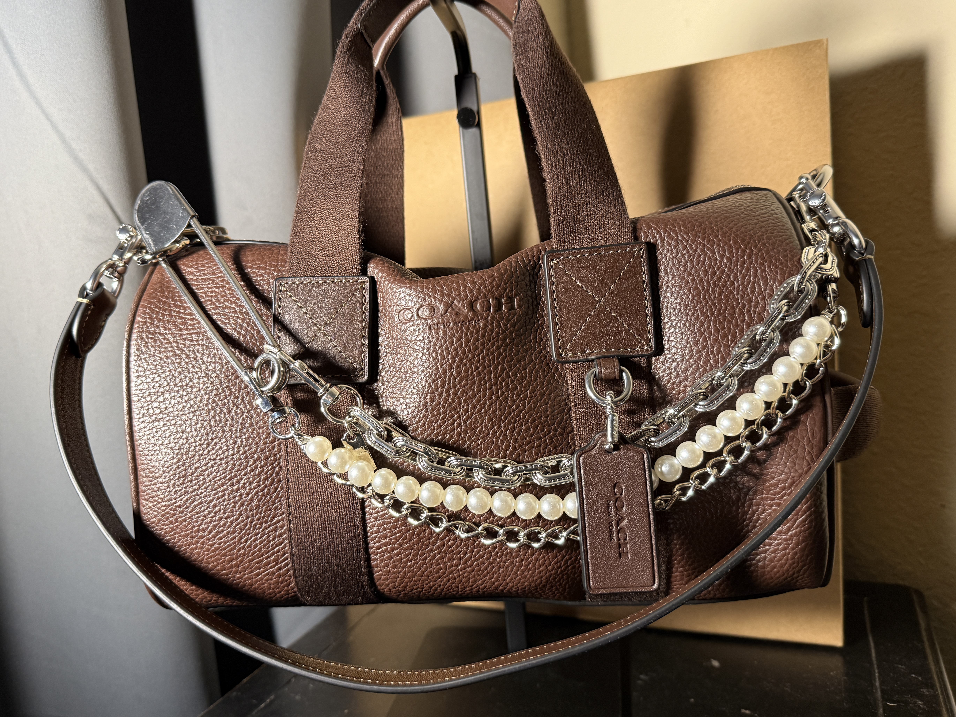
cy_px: 354
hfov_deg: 69.4
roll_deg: +4.2
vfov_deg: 54.9
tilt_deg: -7.3
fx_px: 690
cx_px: 467
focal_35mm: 25
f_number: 1.78
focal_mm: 6.76
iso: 250
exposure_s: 1/60
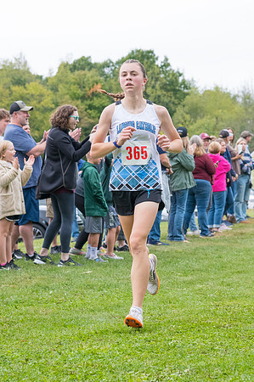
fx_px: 1347
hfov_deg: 10.8
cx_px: 127
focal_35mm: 127
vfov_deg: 16.2
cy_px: 191
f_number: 5.6
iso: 2000
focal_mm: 85
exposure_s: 1/1250
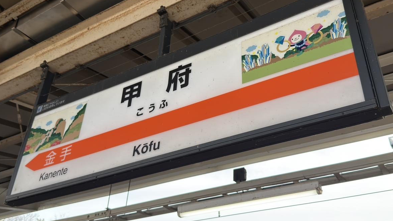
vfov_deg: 30.4
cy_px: 94
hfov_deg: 51.6
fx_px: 406
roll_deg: -2.6
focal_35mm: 39
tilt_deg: +35.1
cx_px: 198
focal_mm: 6.76
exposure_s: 1/1267
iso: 100
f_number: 1.78
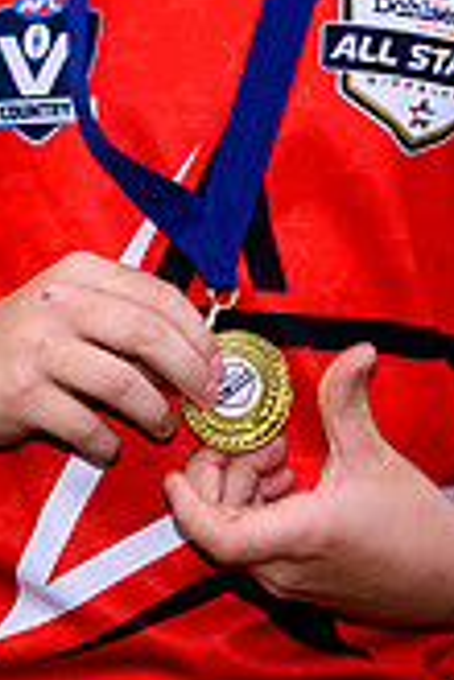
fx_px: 6431
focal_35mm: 340
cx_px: 240
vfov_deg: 6.0
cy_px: -250
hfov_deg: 4.0
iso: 100
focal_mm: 42
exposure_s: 1/160
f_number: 5.6
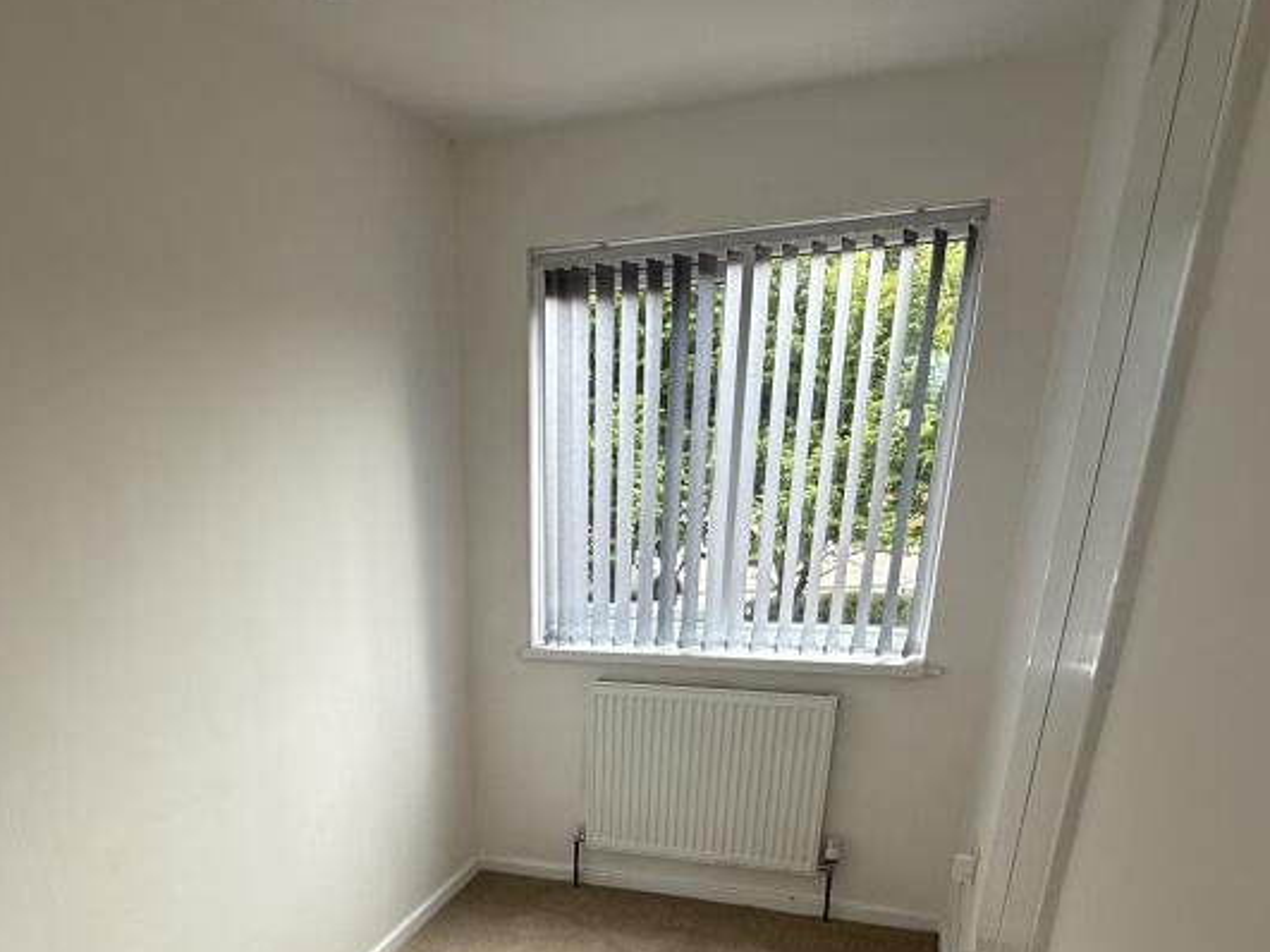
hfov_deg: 64.7
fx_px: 990
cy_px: 904
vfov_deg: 45.2
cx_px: 507
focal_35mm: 27
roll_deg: +1.5
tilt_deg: -24.8
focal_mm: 2.22
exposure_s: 1/102
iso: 40
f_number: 2.2
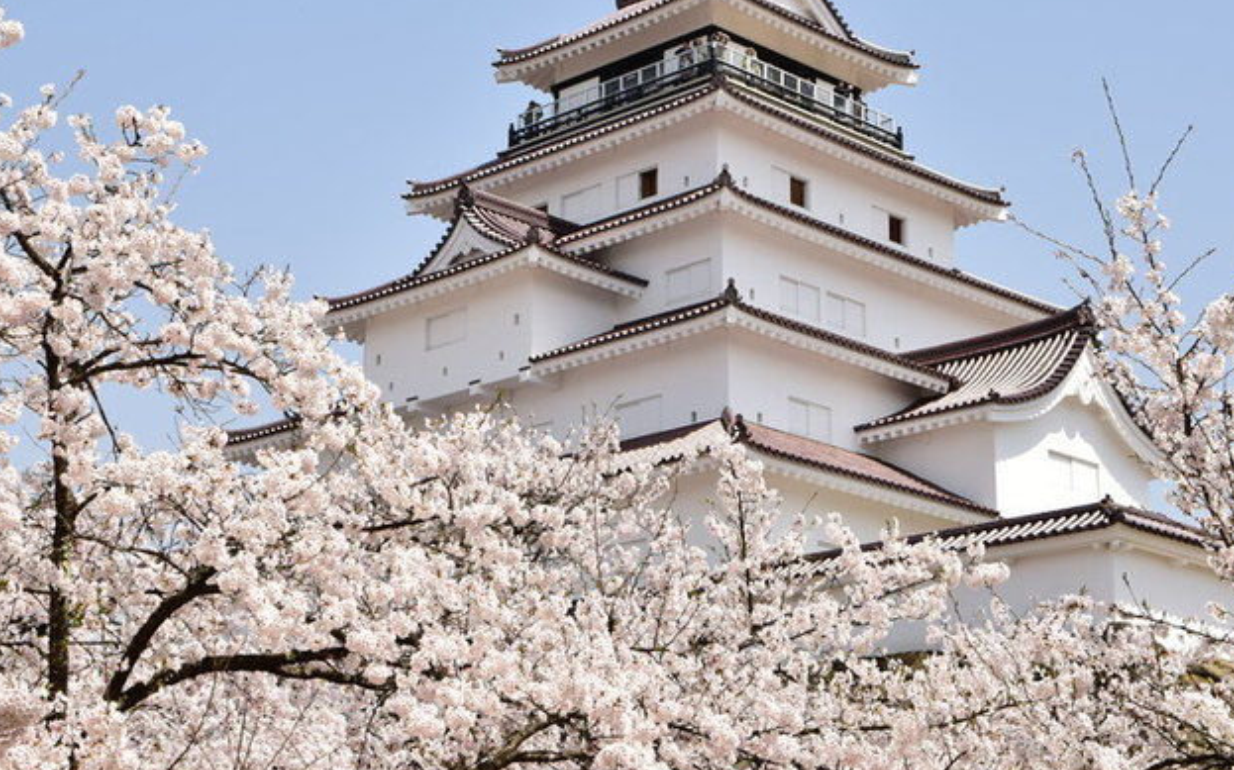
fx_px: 2555
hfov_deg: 27.1
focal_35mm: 76
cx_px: 579
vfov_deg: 17.1
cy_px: 381
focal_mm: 38
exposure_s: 1/250
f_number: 8
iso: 100
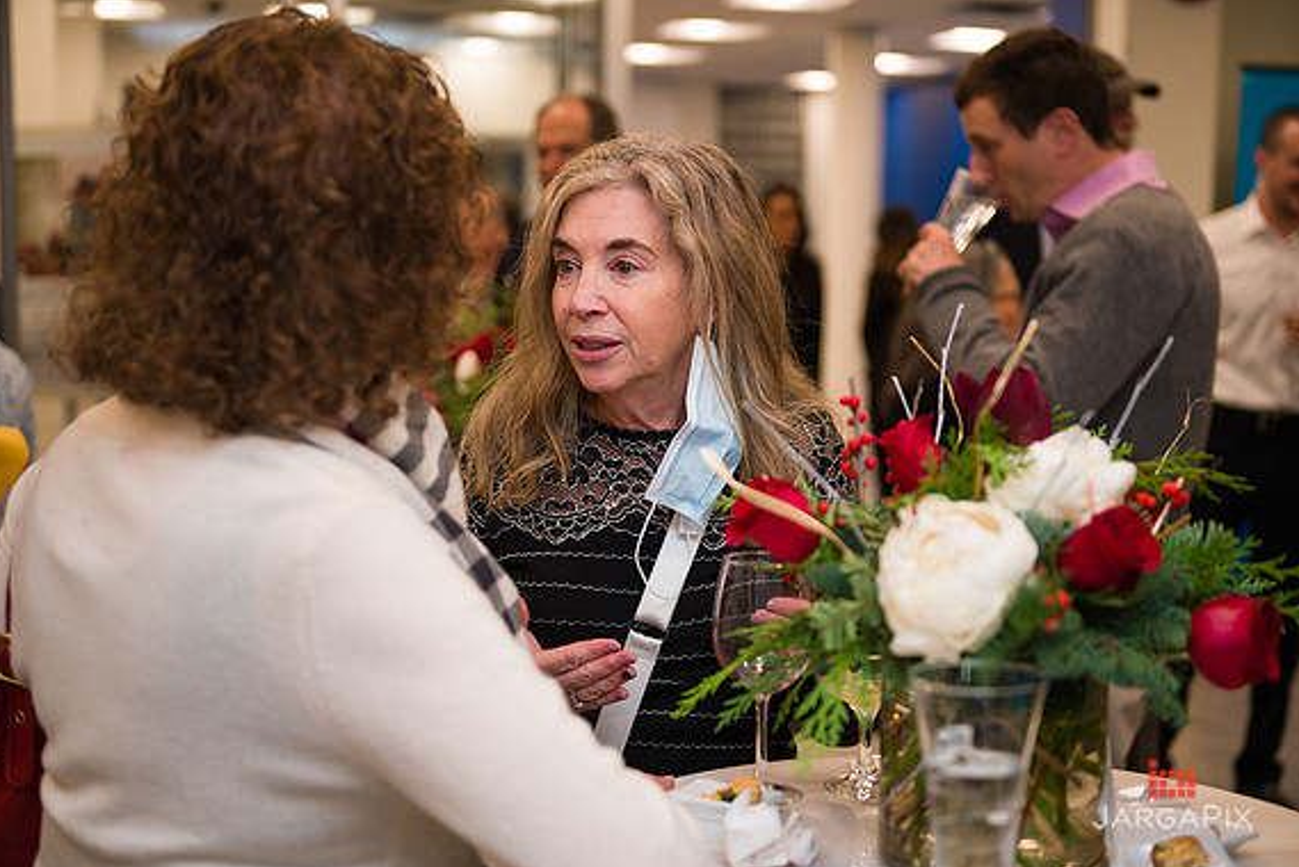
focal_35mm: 56
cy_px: 438
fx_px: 2022
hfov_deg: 35.6
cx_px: 648
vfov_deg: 24.2
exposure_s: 1/200
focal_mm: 55
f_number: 3.2
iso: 400
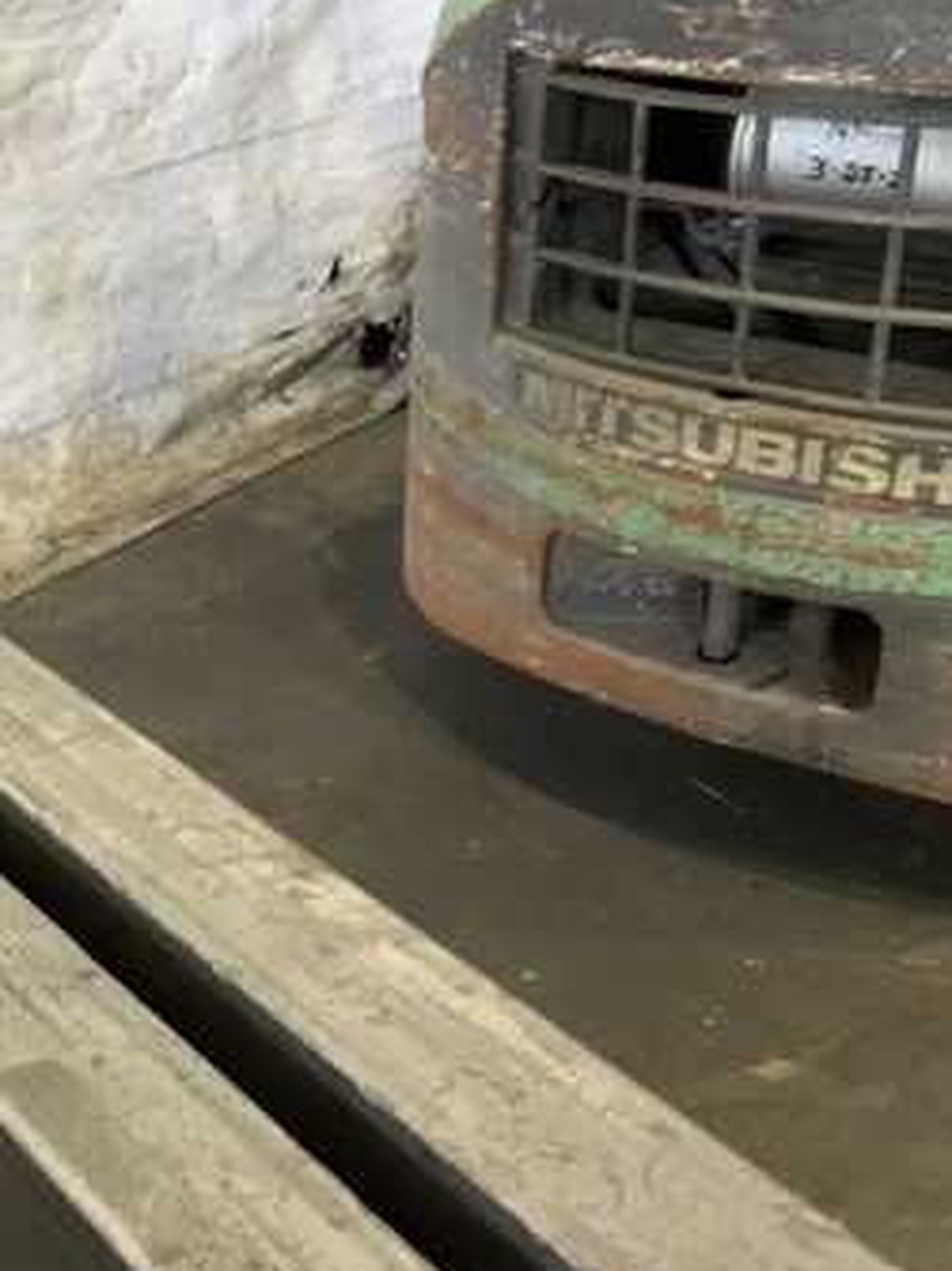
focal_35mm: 52
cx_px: -137
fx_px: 1908
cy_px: 842
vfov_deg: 36.5
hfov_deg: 25.6
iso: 160
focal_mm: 3
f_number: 1.8
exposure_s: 1/60
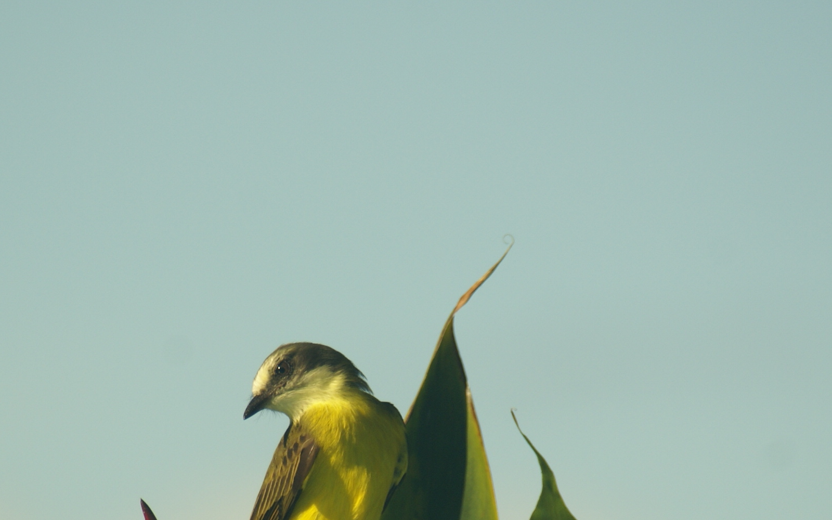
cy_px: 443
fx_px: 18843
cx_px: 365
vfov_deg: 1.6
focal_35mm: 831
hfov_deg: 2.5
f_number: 8
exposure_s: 1/500
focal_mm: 300
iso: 100
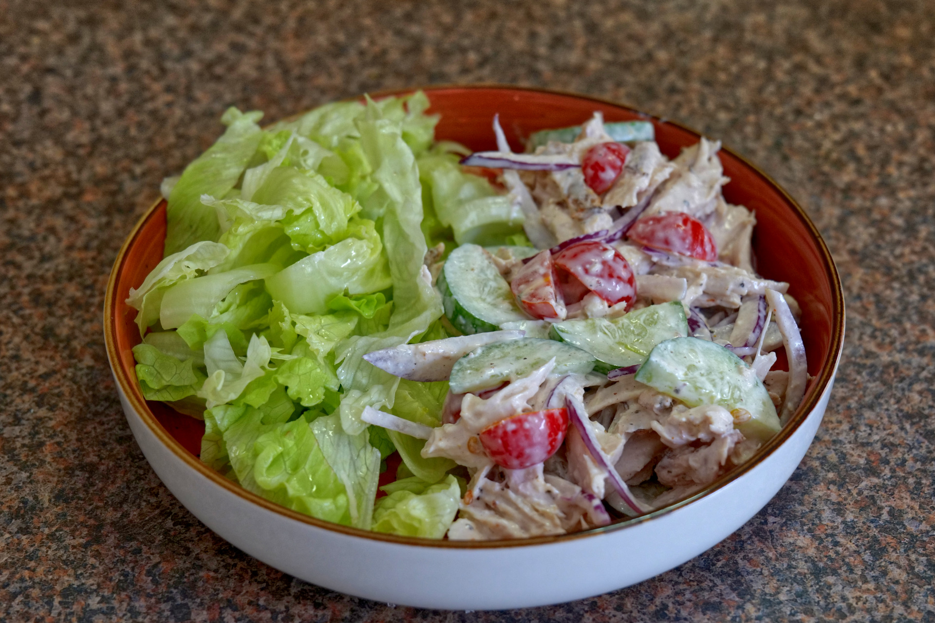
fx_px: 1558
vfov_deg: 22.6
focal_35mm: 60
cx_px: 468
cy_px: 312
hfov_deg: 33.4
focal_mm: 60
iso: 3200
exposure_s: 1/60
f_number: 7.1
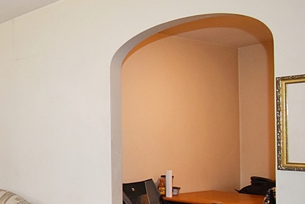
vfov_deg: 29.7
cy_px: 134
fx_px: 381
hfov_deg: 30.8
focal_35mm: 45
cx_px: -118
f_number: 4.5
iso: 800
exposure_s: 1/80
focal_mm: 10
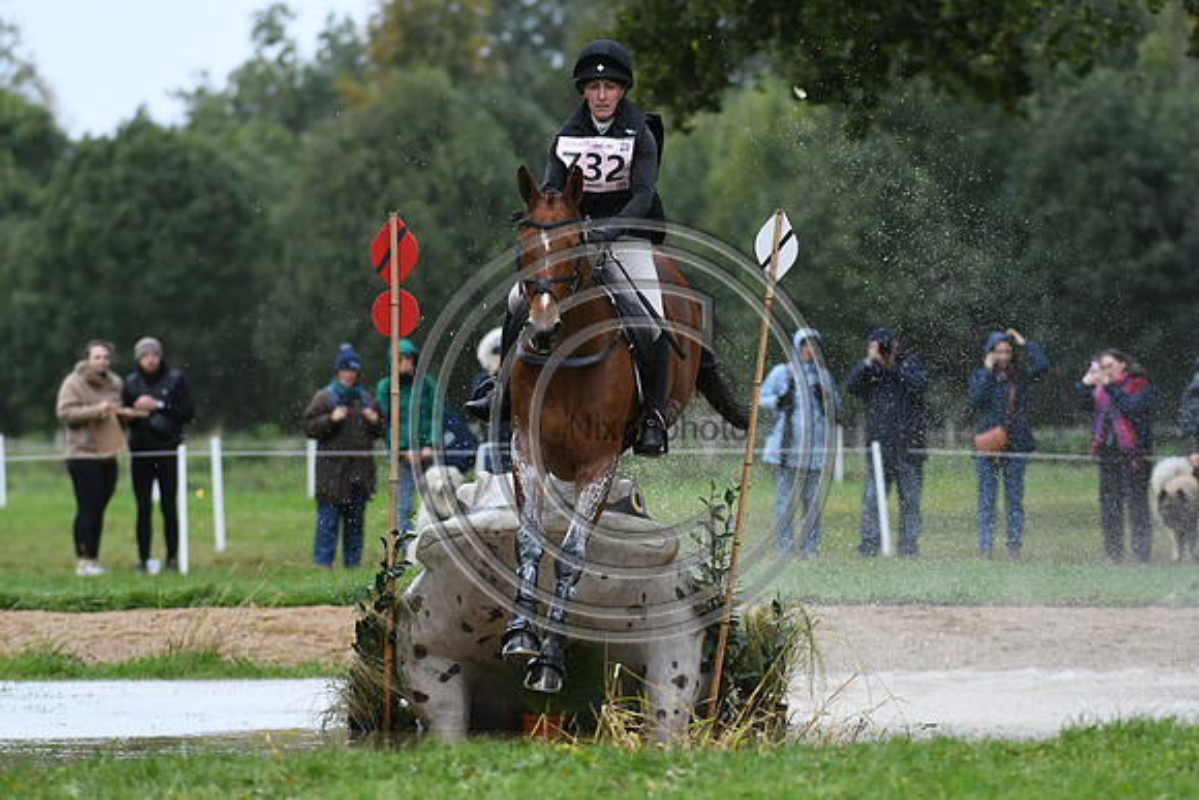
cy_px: 400
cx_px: 600
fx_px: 10493
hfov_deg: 6.5
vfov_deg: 4.4
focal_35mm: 315
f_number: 4.5
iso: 900
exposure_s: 1/1250
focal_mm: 210
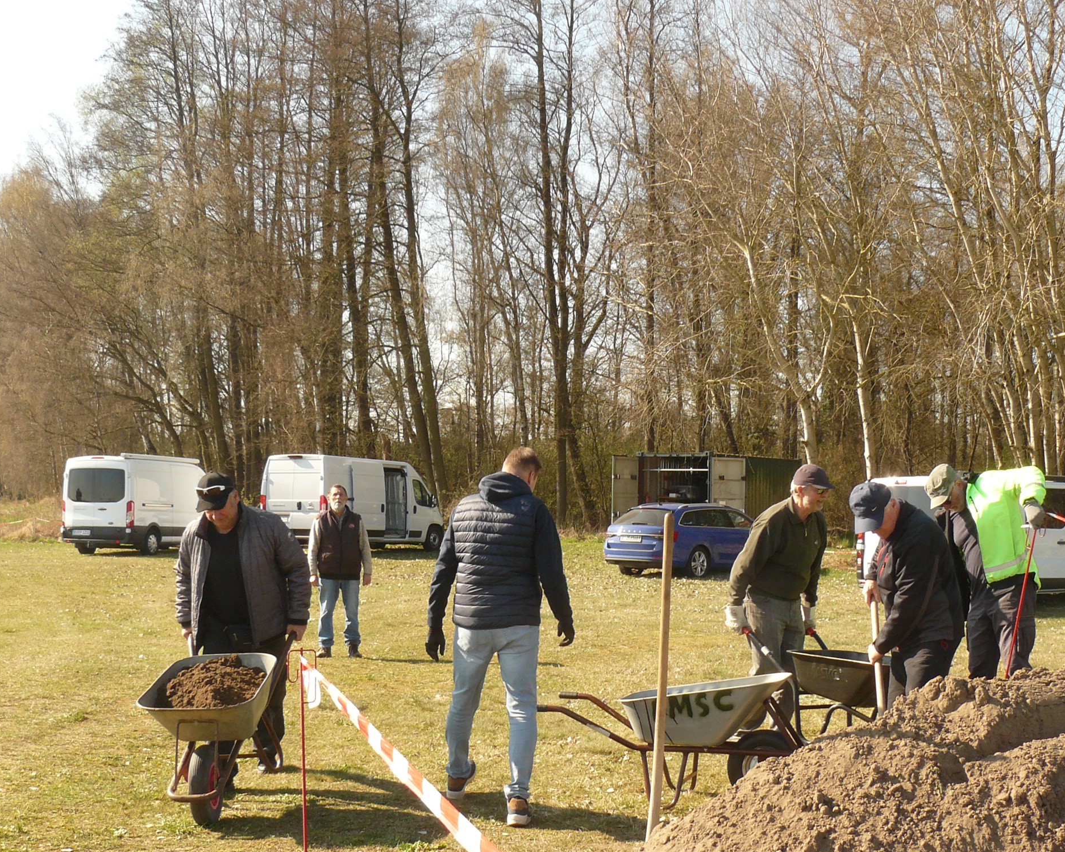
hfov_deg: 38.8
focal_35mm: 48
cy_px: 527
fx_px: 1513
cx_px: 548
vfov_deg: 31.3
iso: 100
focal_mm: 6
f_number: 5
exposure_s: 1/200
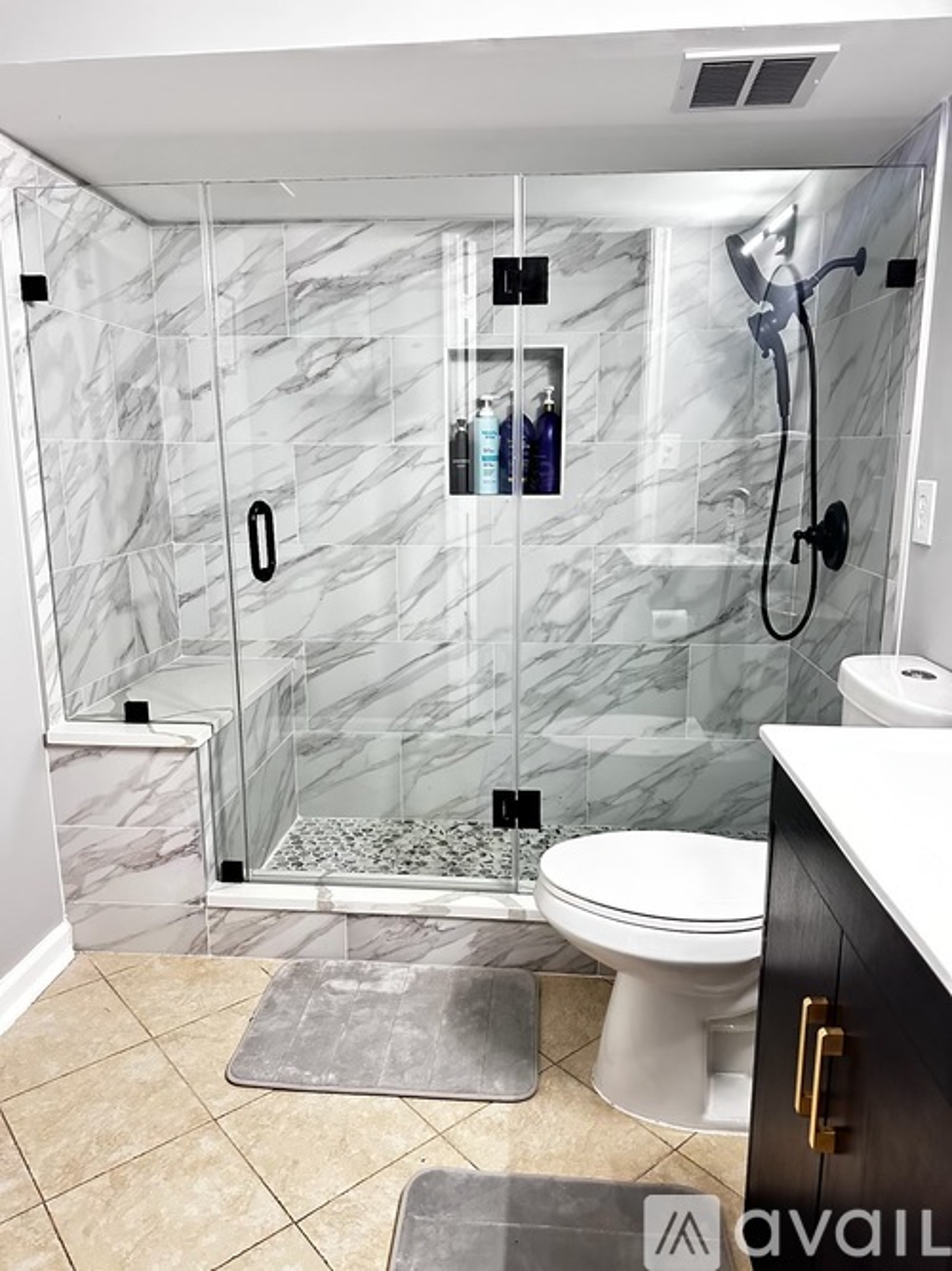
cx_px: 476
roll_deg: -0.1
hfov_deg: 56.8
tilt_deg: -10.9
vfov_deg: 71.6
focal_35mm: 24
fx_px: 880
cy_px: 636
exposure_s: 1/60
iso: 640
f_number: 1.78
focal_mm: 6.86
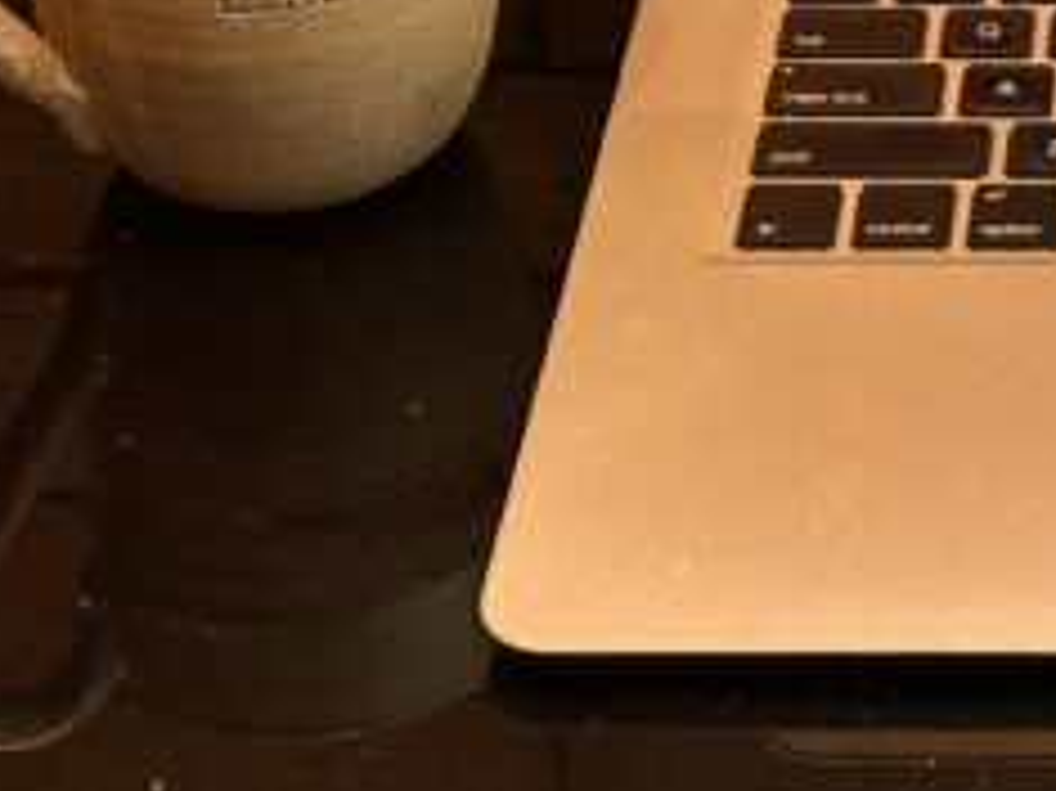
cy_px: -256
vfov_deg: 9.3
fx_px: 4787
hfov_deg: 12.2
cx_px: 1402
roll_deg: -1.0
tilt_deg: -26.6
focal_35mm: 157
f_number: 1.78
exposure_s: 1/60
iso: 100
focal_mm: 6.86
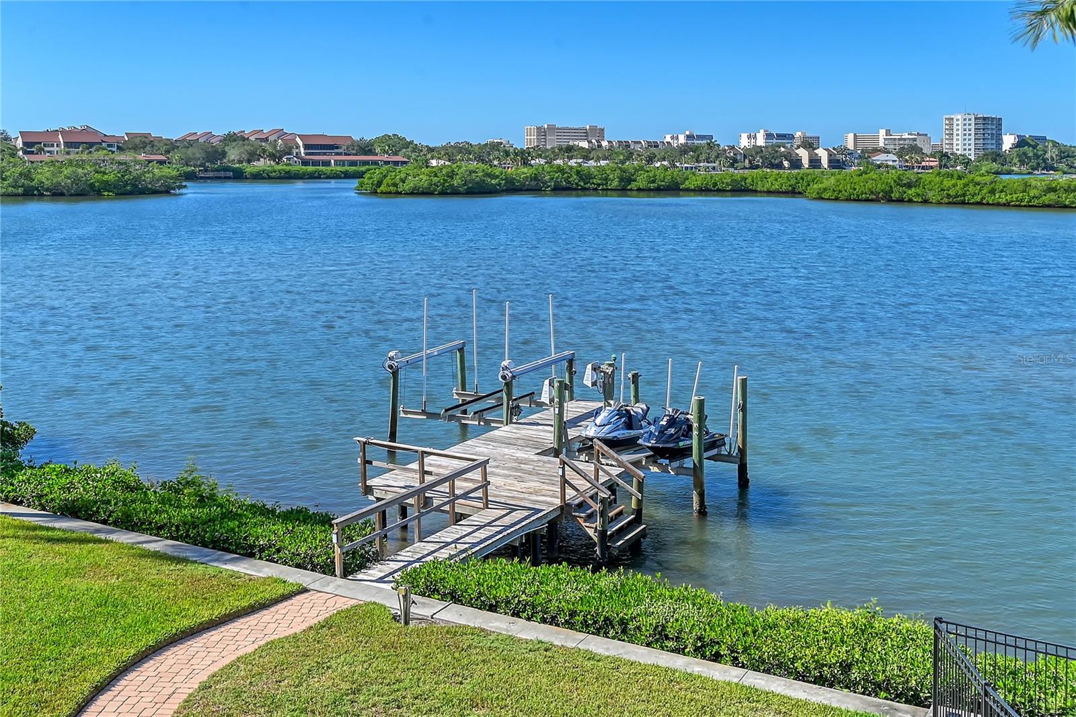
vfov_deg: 36.9
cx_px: 538
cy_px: 358
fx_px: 1076
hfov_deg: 53.1
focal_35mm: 36
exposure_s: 1/400
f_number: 10
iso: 250
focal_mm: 24
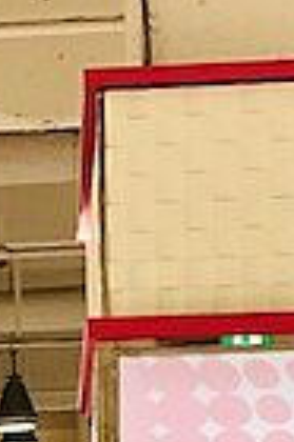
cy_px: 669
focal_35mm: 133
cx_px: -98
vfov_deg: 14.4
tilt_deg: -3.0
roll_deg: +0.6
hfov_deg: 10.1
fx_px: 1633
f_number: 1.8
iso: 20
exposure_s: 1/164
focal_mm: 4
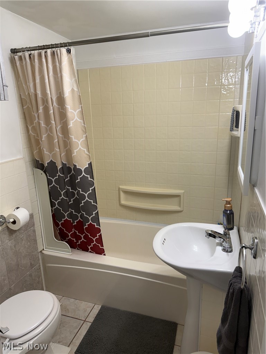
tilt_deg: -12.4
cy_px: 177
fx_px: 246
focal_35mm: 24
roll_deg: +1.9
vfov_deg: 71.6
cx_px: 133
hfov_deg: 56.8
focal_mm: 6.76
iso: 160
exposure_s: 1/120
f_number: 1.78
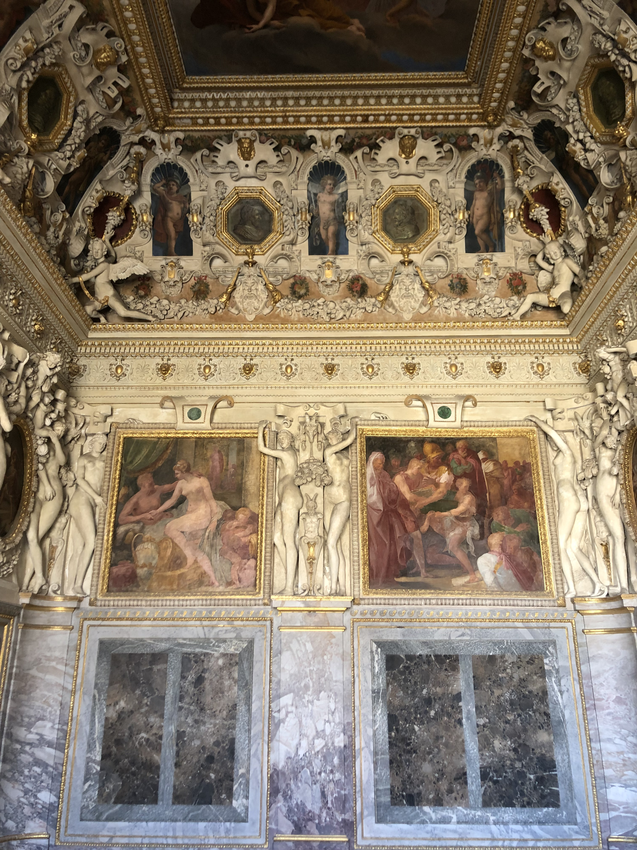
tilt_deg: +21.4
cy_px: 425
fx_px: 687
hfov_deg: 49.7
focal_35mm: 28
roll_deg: +0.4
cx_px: 318
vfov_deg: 63.4
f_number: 1.8
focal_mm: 4
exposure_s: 1/20
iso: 40
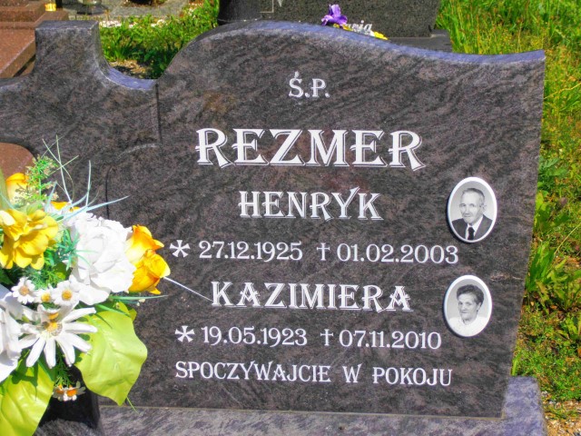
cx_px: 290
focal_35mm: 88
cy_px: 218
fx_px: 1477
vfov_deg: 16.8
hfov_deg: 22.3
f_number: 5.1
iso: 80
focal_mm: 15.51
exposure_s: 1/500
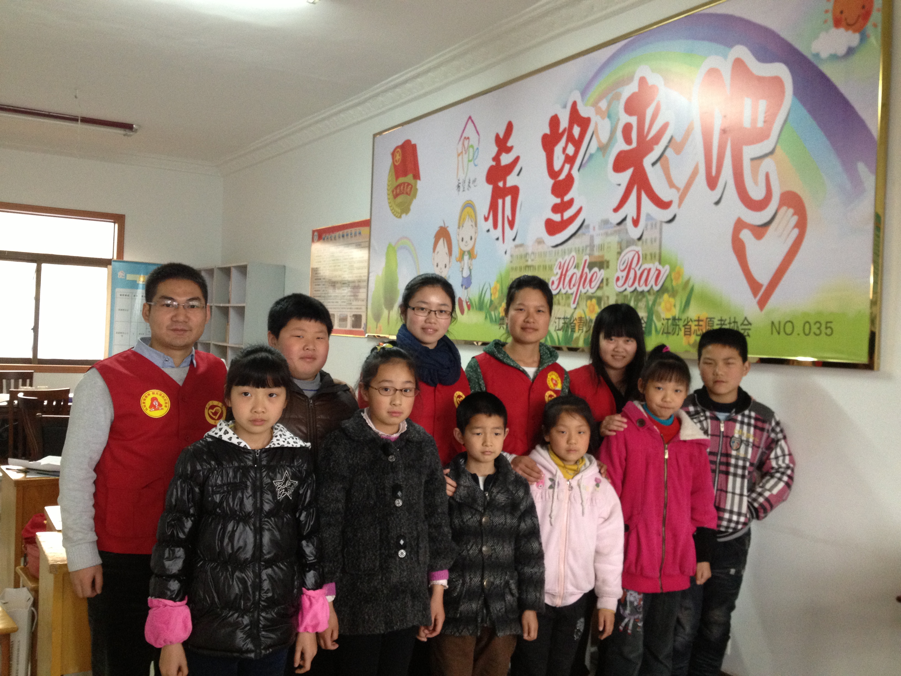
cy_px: 338
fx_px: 911
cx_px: 450
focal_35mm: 35
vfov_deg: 40.7
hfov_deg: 52.6
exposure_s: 1/20
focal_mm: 4.28
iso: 200
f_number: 2.4
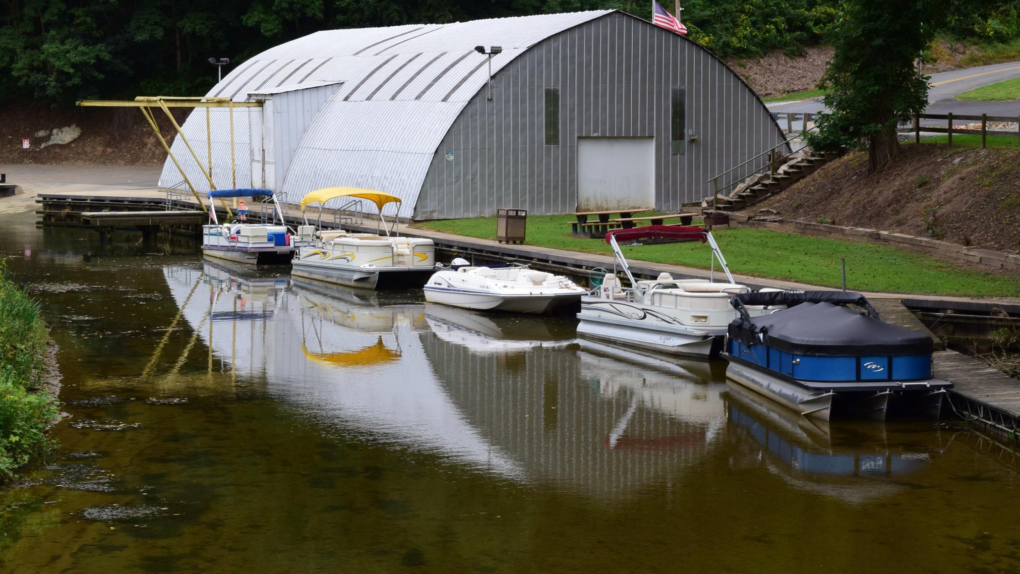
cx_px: 516
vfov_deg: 13.8
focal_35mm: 88
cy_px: 313
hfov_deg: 24.3
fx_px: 2367
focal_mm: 55
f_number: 16
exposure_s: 1/100
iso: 720
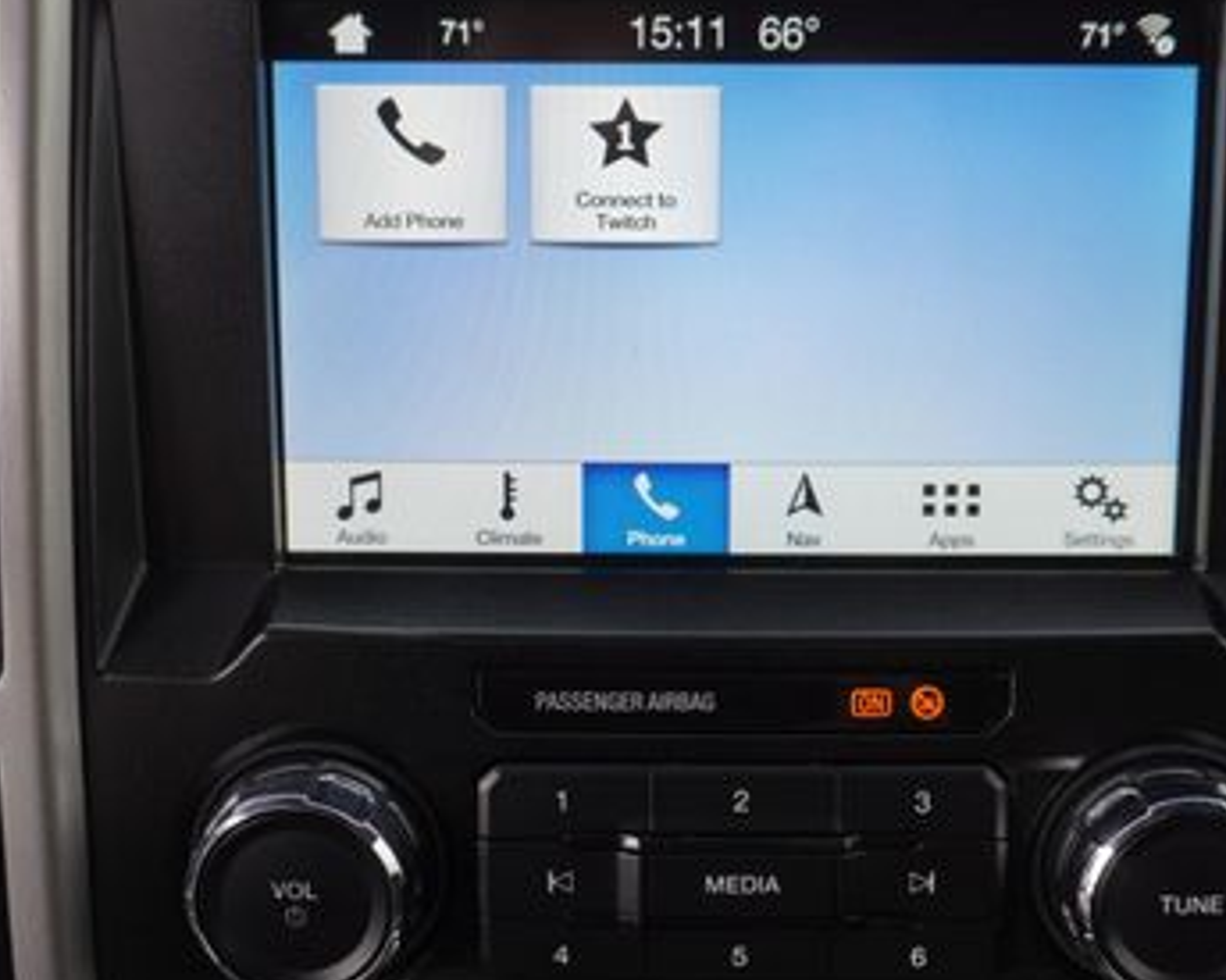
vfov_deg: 35.6
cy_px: 453
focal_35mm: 42
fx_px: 1524
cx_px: 666
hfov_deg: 43.8
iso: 100
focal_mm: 16
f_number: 4
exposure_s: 1/60
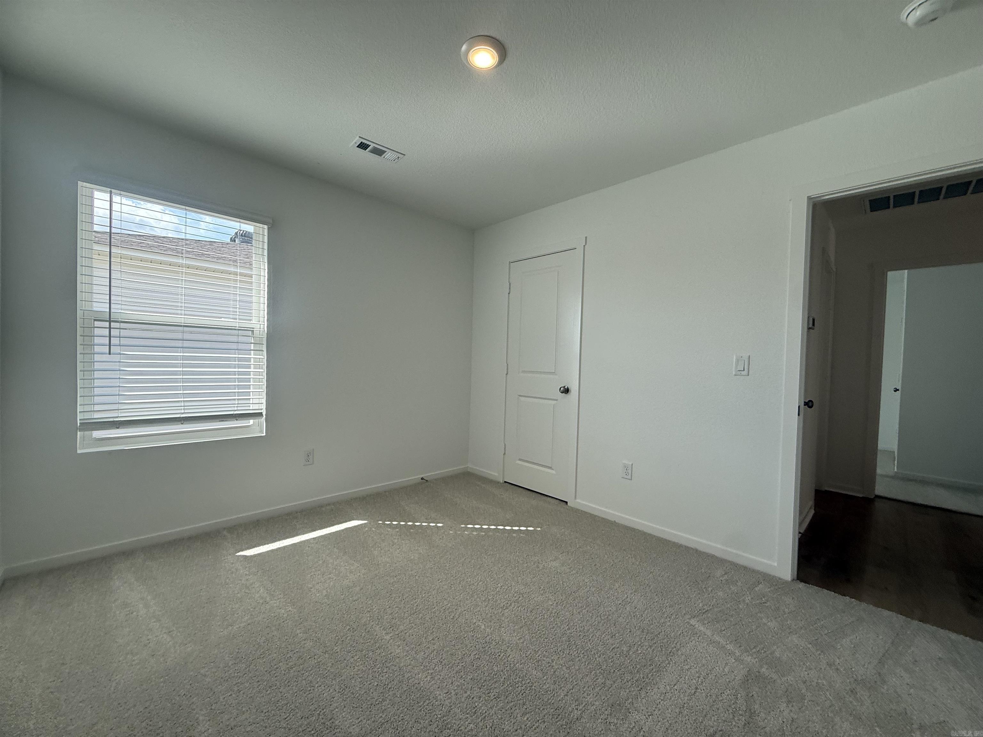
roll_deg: -2.0
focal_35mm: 14
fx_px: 398
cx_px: 492
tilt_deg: +0.1
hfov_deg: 102.1
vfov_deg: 85.7
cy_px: 368
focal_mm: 2.22
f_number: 2.2
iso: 64
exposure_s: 1/214
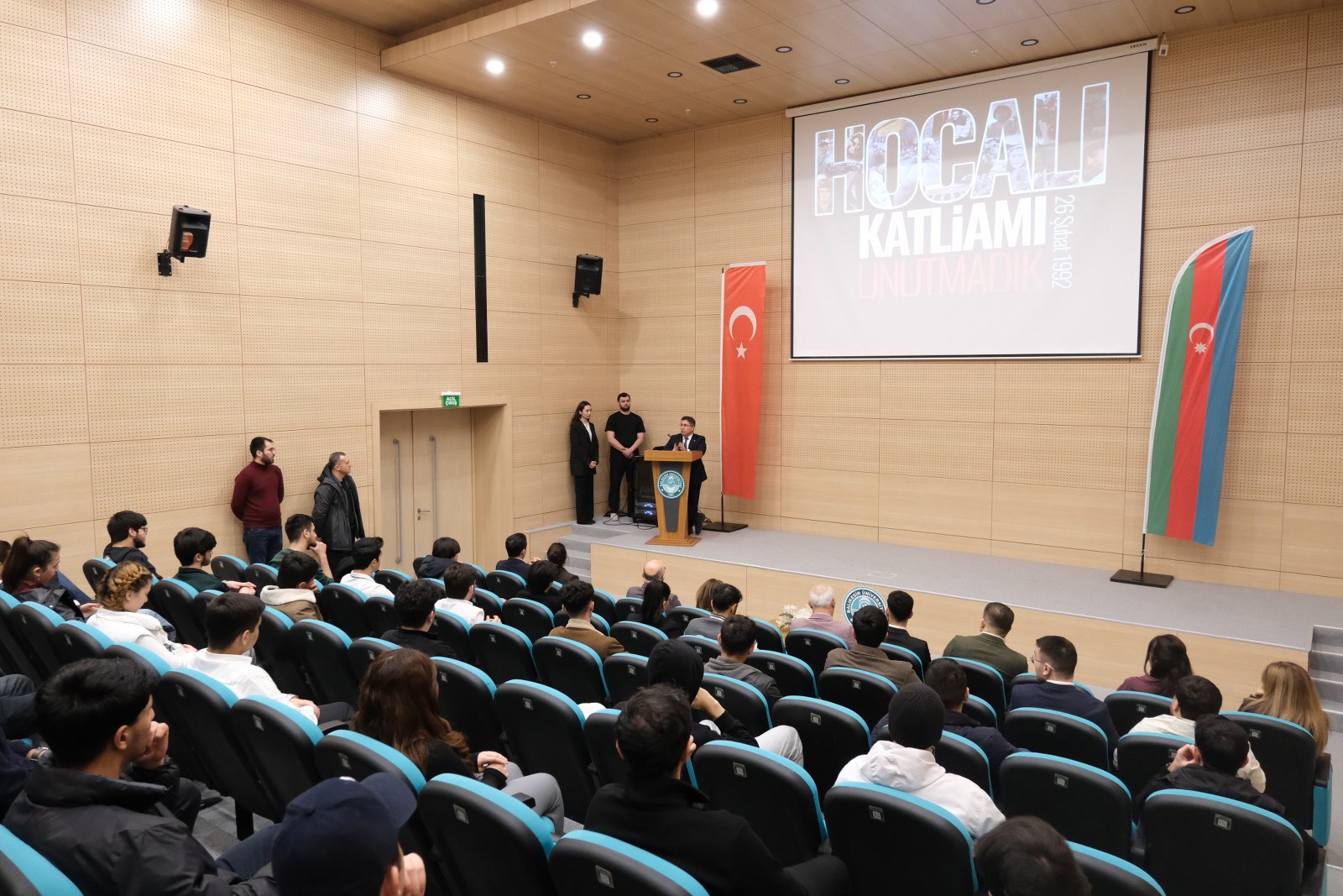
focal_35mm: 24
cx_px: 672
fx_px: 895
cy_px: 448
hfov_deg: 73.7
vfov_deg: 53.1
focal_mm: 16
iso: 3200
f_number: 4
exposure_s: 1/56
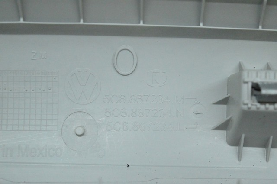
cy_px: 92
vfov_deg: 16.5
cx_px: 138
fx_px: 634
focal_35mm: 82
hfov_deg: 24.6
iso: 6400
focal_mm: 55
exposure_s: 1/500
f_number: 5.6
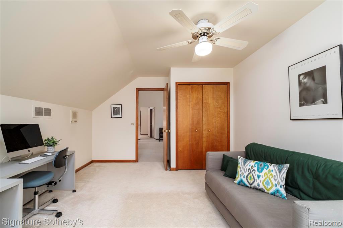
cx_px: 172
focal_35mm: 15
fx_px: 143
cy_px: 114
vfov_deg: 77.3
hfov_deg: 100.4
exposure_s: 1/60
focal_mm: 10
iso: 640
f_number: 6.4
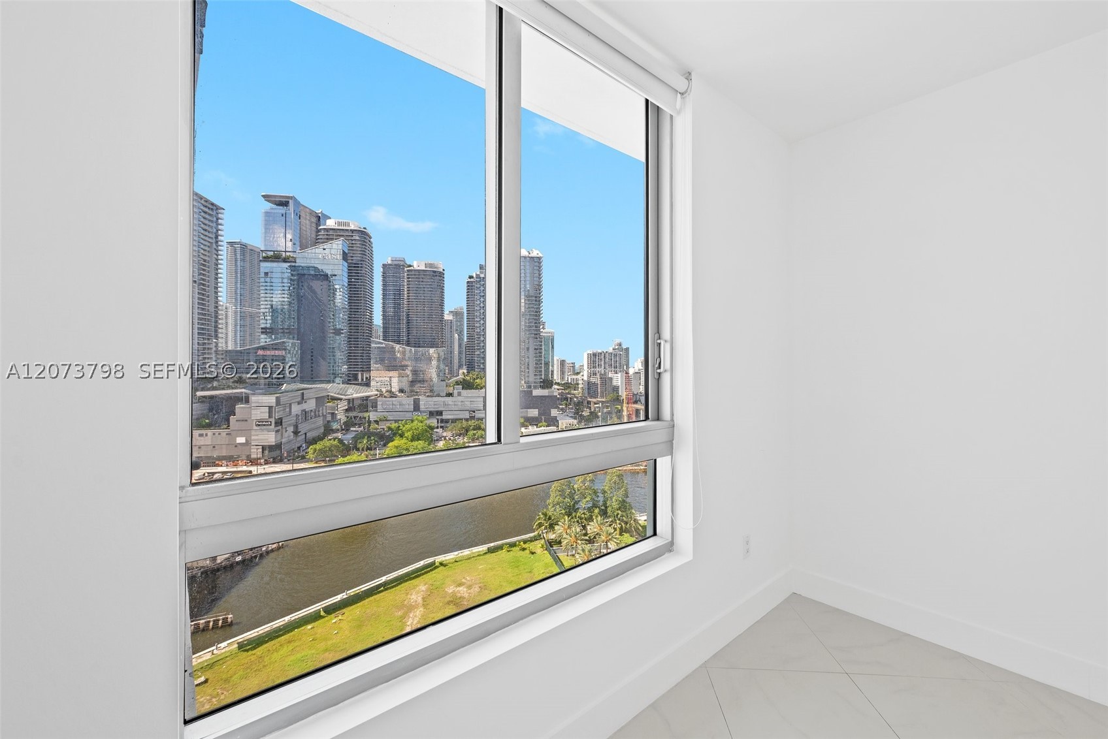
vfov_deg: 81.3
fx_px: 431
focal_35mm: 14
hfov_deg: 104.2
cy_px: 370
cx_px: 554
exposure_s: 1/40
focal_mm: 14
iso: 200
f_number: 8
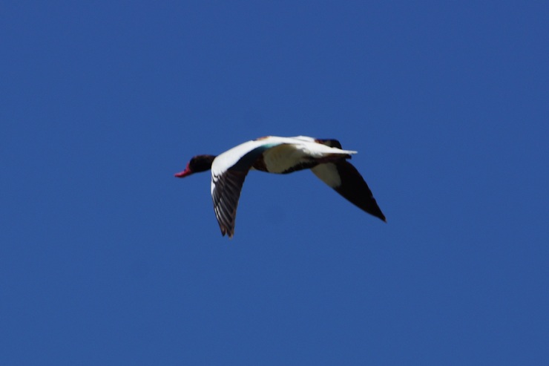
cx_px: 274
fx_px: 6403
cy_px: 183
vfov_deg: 3.3
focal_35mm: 420
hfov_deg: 4.9
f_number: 8
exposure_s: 1/500
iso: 100
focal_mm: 280
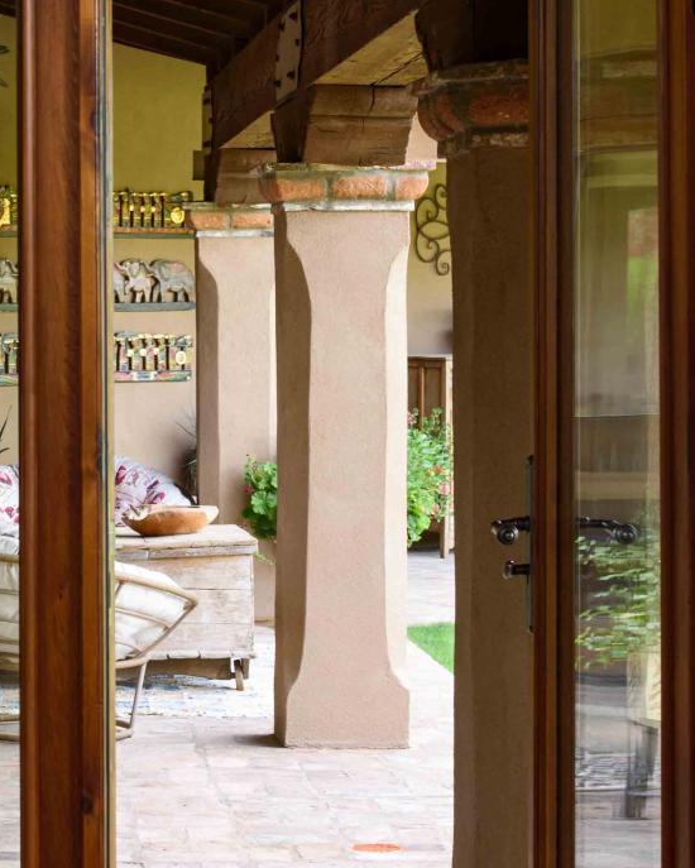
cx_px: -133
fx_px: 3161
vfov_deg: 15.6
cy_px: 555
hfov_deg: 12.3
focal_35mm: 123
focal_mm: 45
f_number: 9.5
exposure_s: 1/15
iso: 250
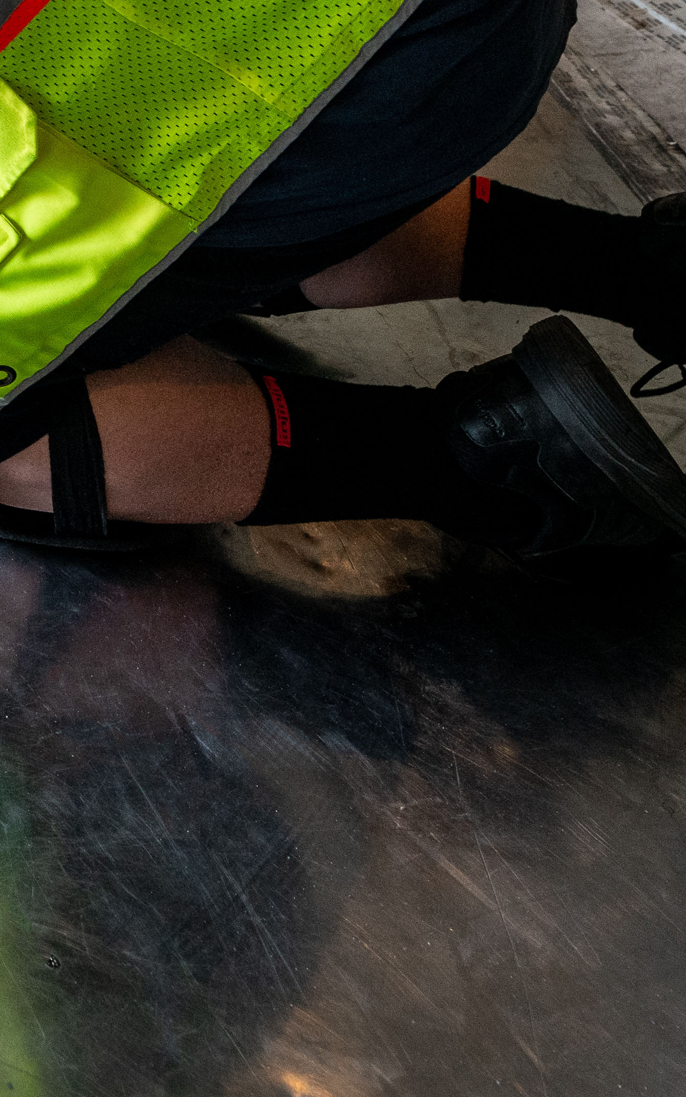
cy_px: -182
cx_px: -648
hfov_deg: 17.5
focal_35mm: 55
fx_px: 1645
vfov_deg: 31.6
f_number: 5.6
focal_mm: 14
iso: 400
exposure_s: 1/125
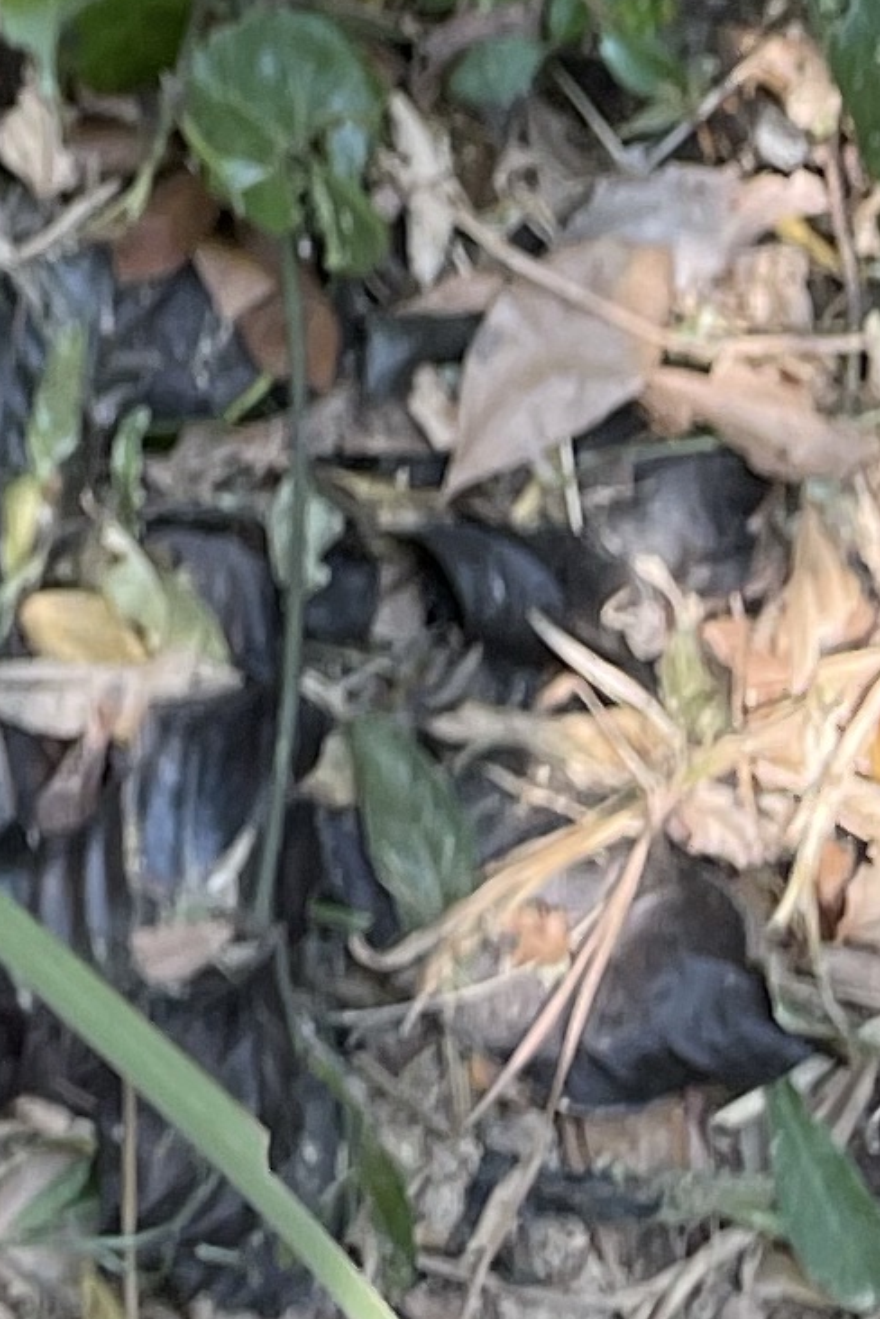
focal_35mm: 149
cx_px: -1021
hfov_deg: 8.6
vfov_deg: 11.3
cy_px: -1928
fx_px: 5463
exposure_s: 1/121
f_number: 1.6
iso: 50
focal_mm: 5.1
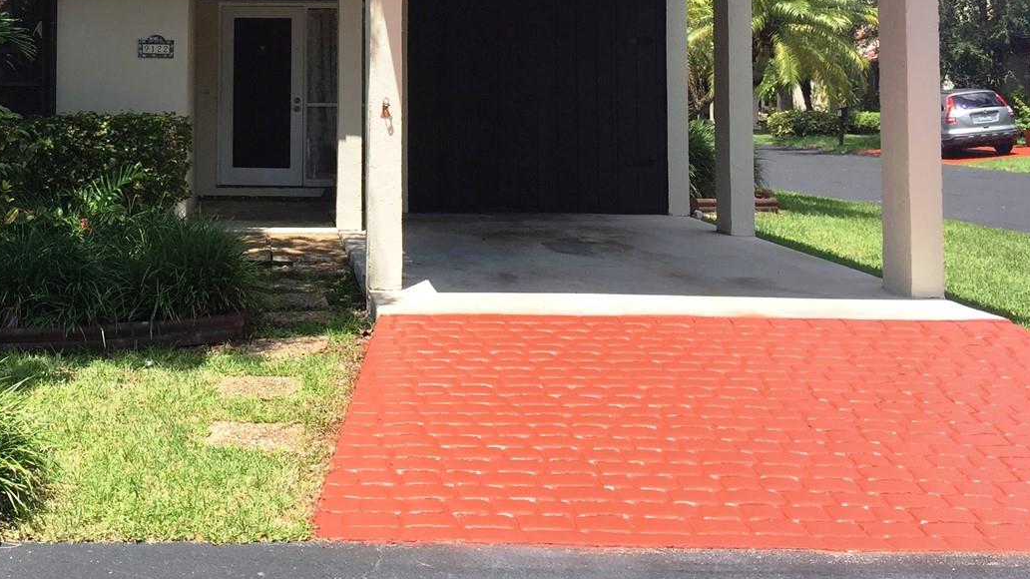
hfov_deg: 40.9
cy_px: 61
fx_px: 1338
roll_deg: -0.6
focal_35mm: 49
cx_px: 258
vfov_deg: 23.8
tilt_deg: +3.3
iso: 32
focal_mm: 4.15
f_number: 2.2
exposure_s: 1/1130
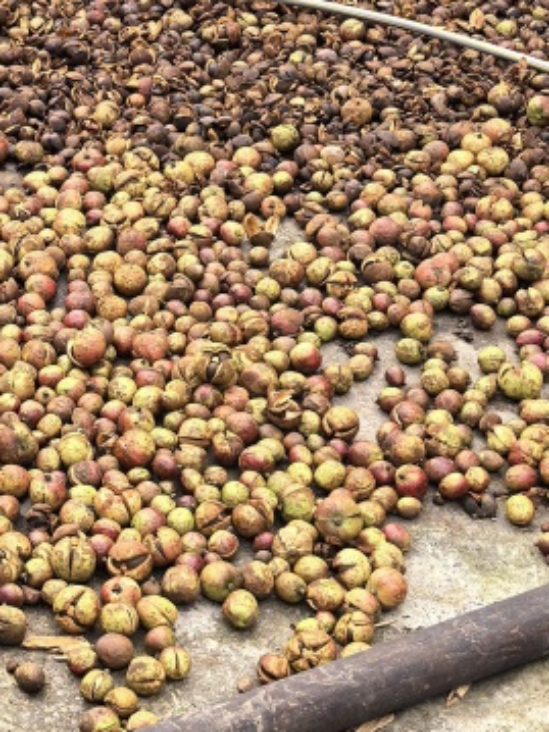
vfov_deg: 19.9
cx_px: -71
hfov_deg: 14.7
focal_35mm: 98
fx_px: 2074
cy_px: 205
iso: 50
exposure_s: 1/612
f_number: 2
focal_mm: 8.5
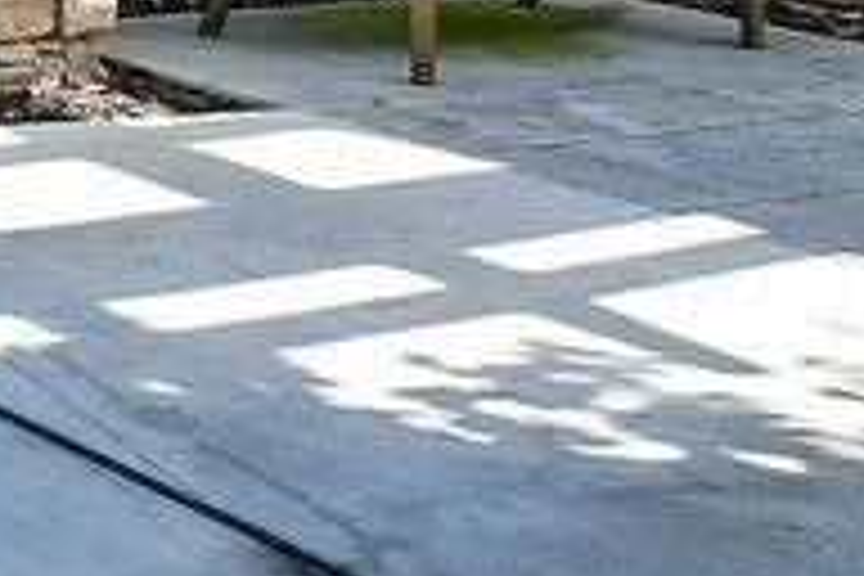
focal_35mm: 80
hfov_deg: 16.7
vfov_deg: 15.1
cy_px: -425
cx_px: -994
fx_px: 1920
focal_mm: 10
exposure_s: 1/1250
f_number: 5.6
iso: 1250
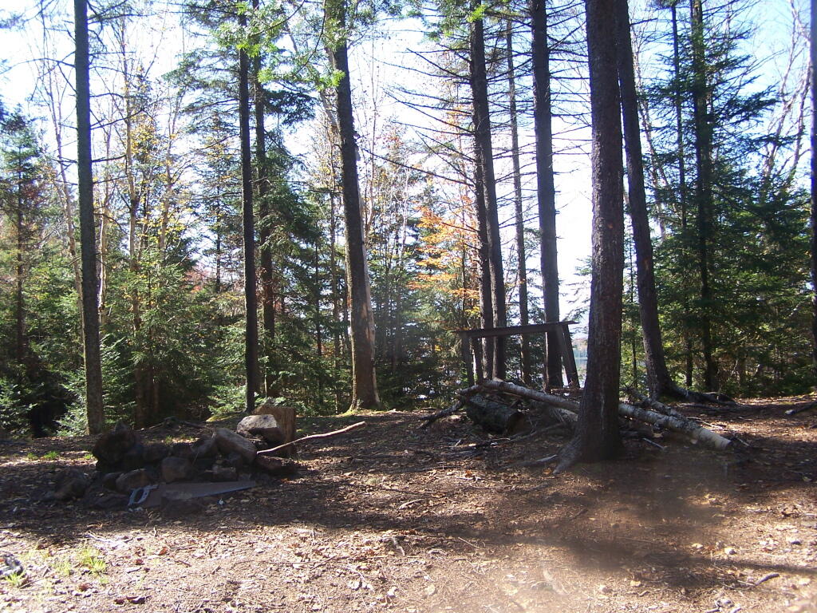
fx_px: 897
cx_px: 408
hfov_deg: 49.0
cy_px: 306
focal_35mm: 38
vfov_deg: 37.7
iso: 80
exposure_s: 1/200
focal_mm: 6.3
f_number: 2.8
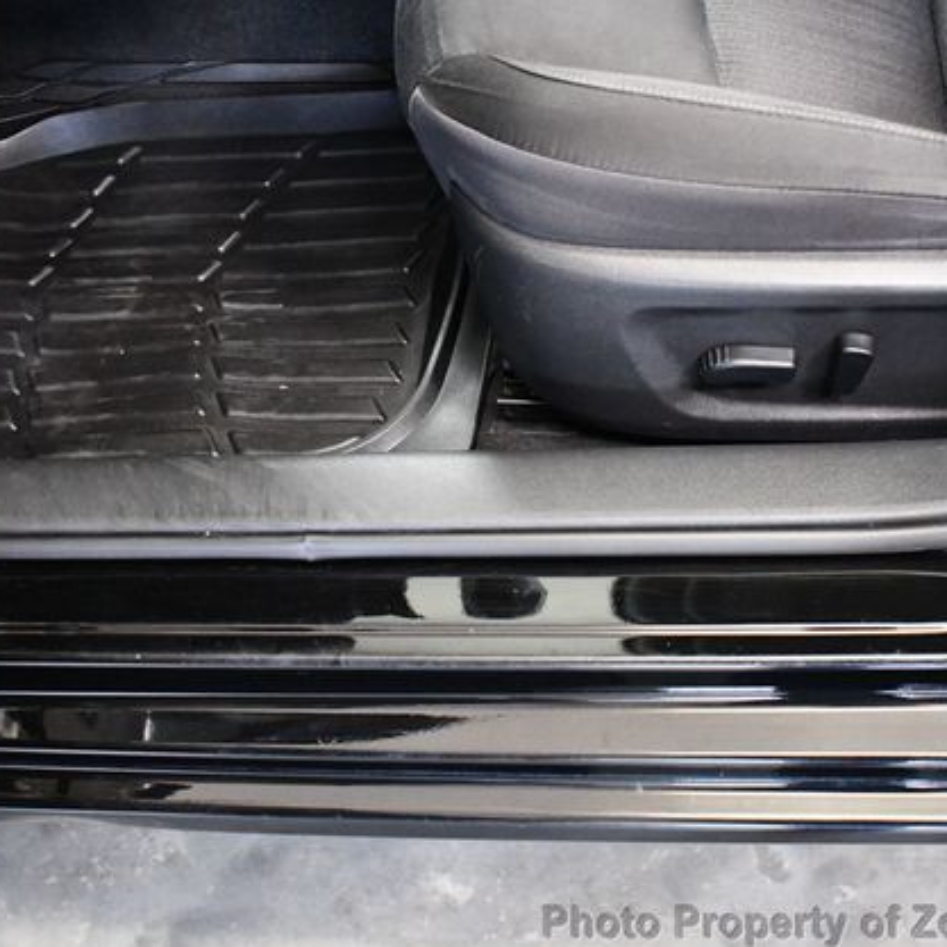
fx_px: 1455
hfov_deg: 36.0
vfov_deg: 36.1
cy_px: 481
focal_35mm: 47
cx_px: 516
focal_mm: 18
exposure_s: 1/60
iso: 6400
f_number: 3.5
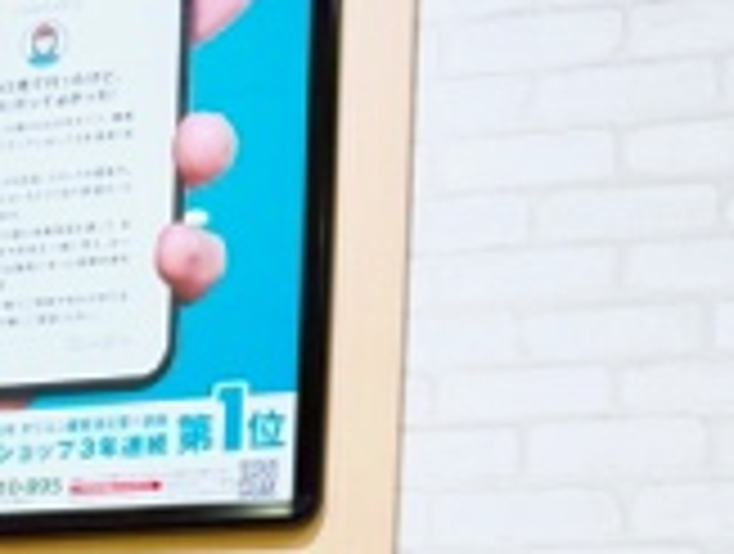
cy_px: 932
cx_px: -225
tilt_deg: -1.4
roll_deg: -1.5
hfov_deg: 19.2
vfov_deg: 14.3
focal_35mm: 94
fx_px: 1998
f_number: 1.78
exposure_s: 1/120
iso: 64
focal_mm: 6.76
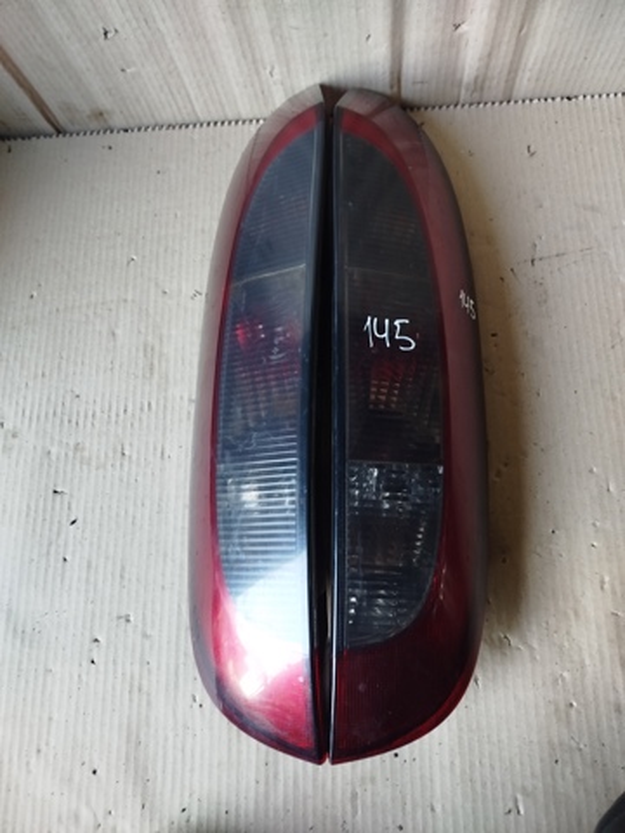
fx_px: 578
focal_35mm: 24
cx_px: 312
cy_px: 416
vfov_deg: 71.6
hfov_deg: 56.8
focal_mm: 5.31
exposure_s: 1/33
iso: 400
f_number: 1.7
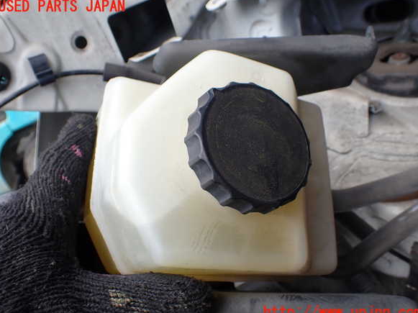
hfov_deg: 58.4
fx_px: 374
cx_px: 210
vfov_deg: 45.4
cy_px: 160
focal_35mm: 31
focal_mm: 5.4
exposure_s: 1/200
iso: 100
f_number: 3.2
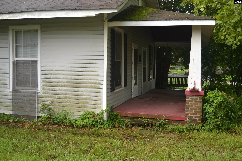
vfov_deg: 31.9
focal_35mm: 42
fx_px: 282
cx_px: 121
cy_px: 80
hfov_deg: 46.4
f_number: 4
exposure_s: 1/125
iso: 100
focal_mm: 28
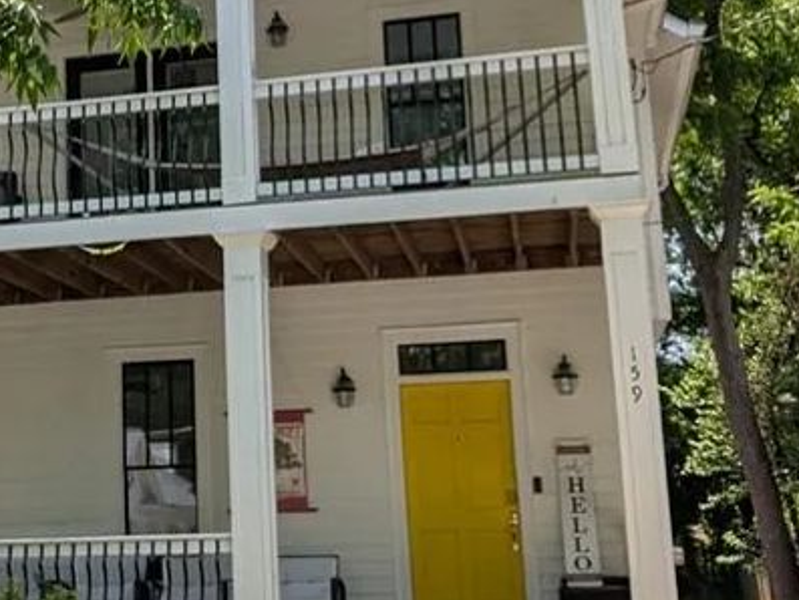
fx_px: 1432
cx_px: 143
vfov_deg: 23.6
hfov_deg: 30.3
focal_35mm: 62
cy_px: 221
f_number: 1.68
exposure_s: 1/1212
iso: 20
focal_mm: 6.9
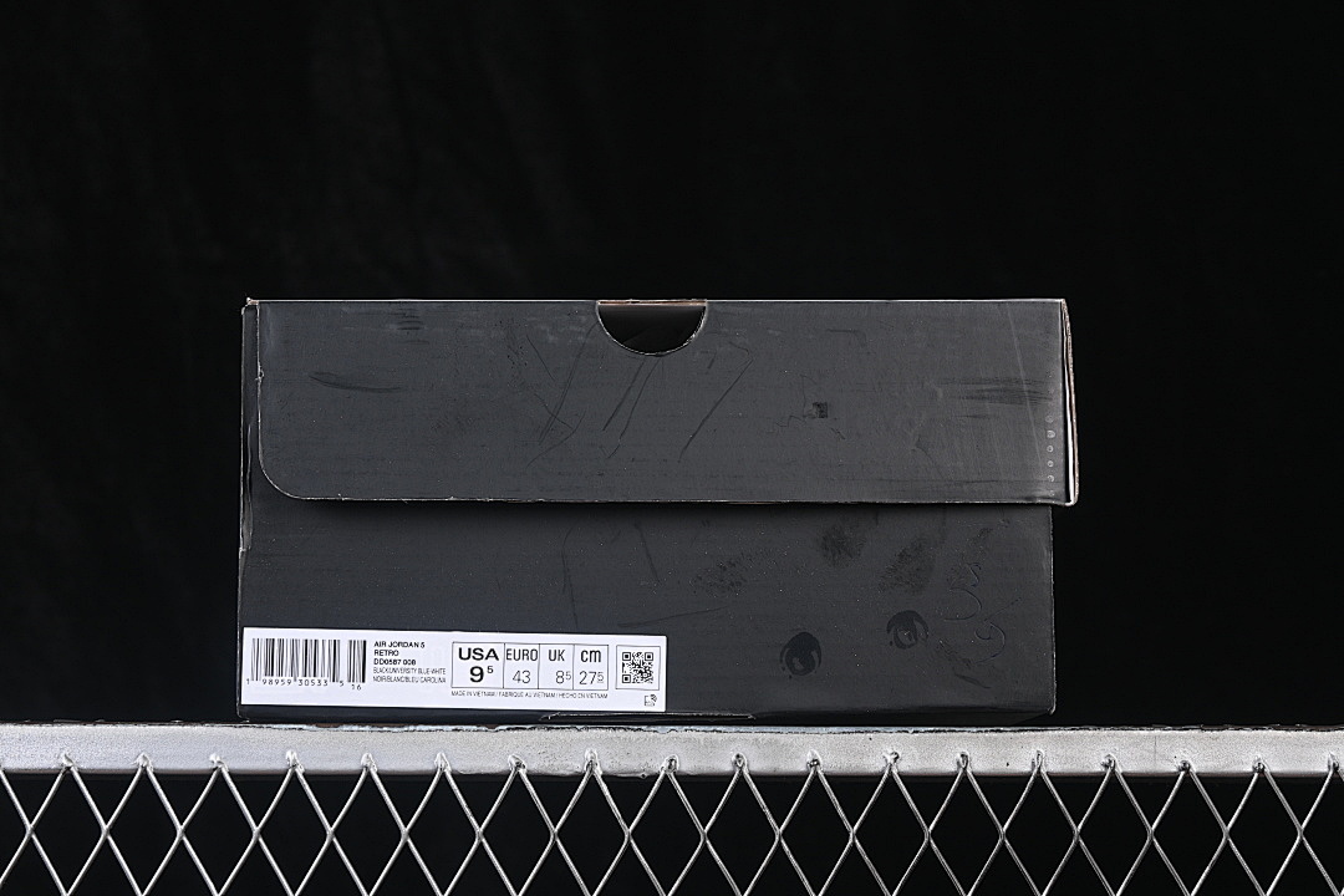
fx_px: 2800
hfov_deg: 27.0
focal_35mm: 75
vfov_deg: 18.2
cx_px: 672
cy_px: 448
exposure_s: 1/60
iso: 160
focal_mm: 50
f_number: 6.3
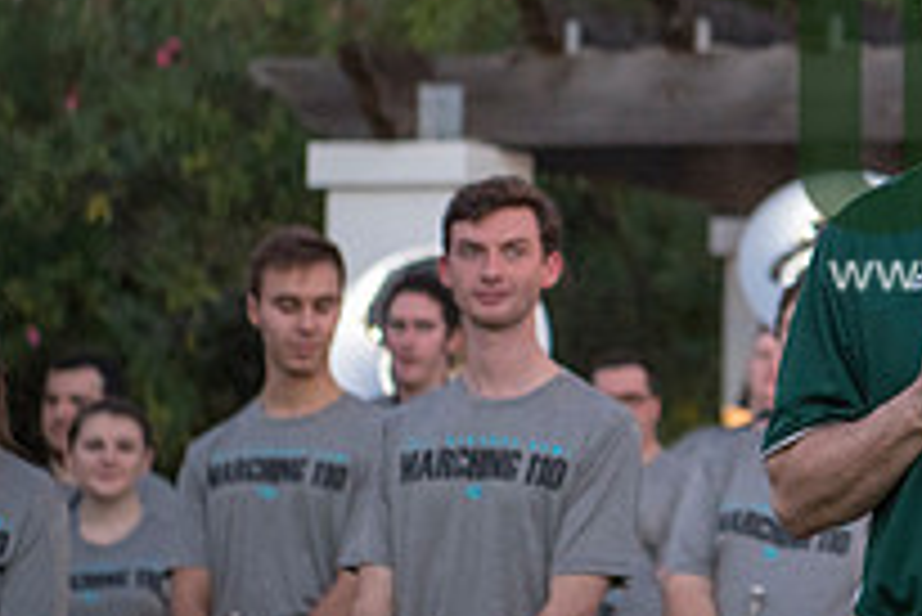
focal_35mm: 198
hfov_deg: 10.2
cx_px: 1138
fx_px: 5074
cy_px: 115
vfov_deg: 6.9
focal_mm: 70
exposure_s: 1/400
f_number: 3.2
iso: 2000
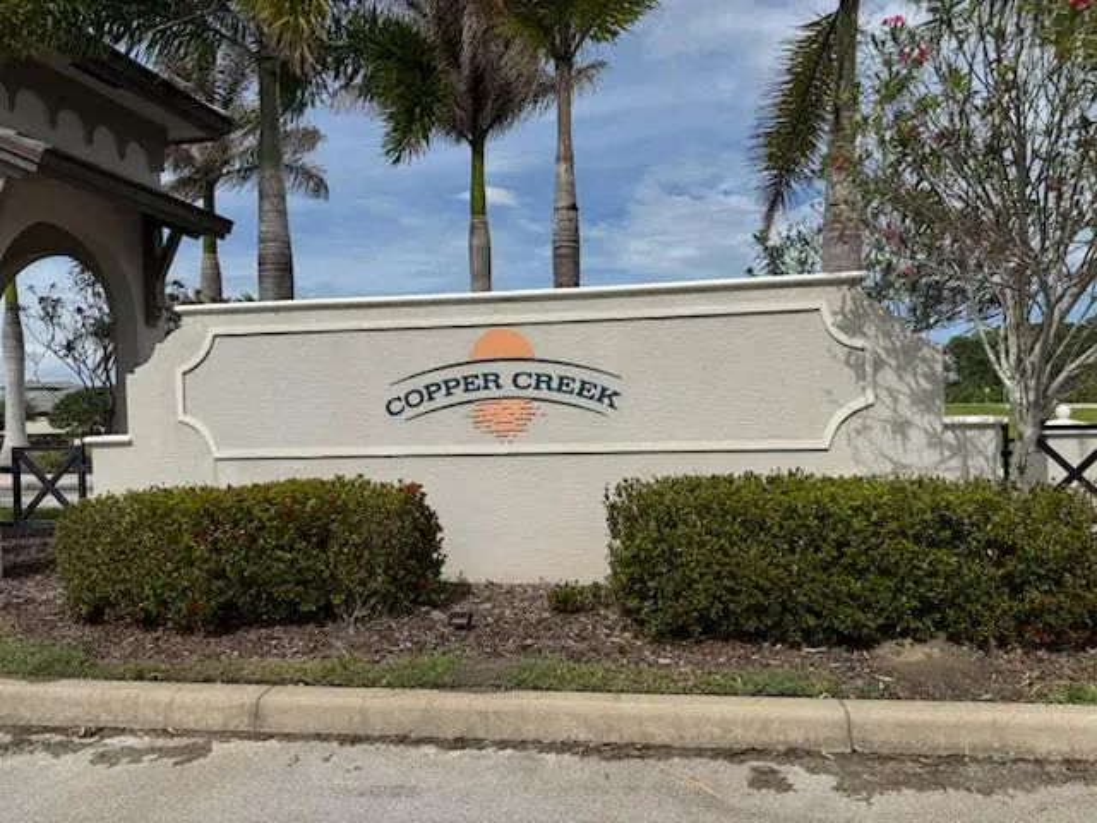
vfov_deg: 56.8
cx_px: 548
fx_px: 761
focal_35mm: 24
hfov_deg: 71.6
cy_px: 412
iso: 80
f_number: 1.78
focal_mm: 6.76
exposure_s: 1/9009
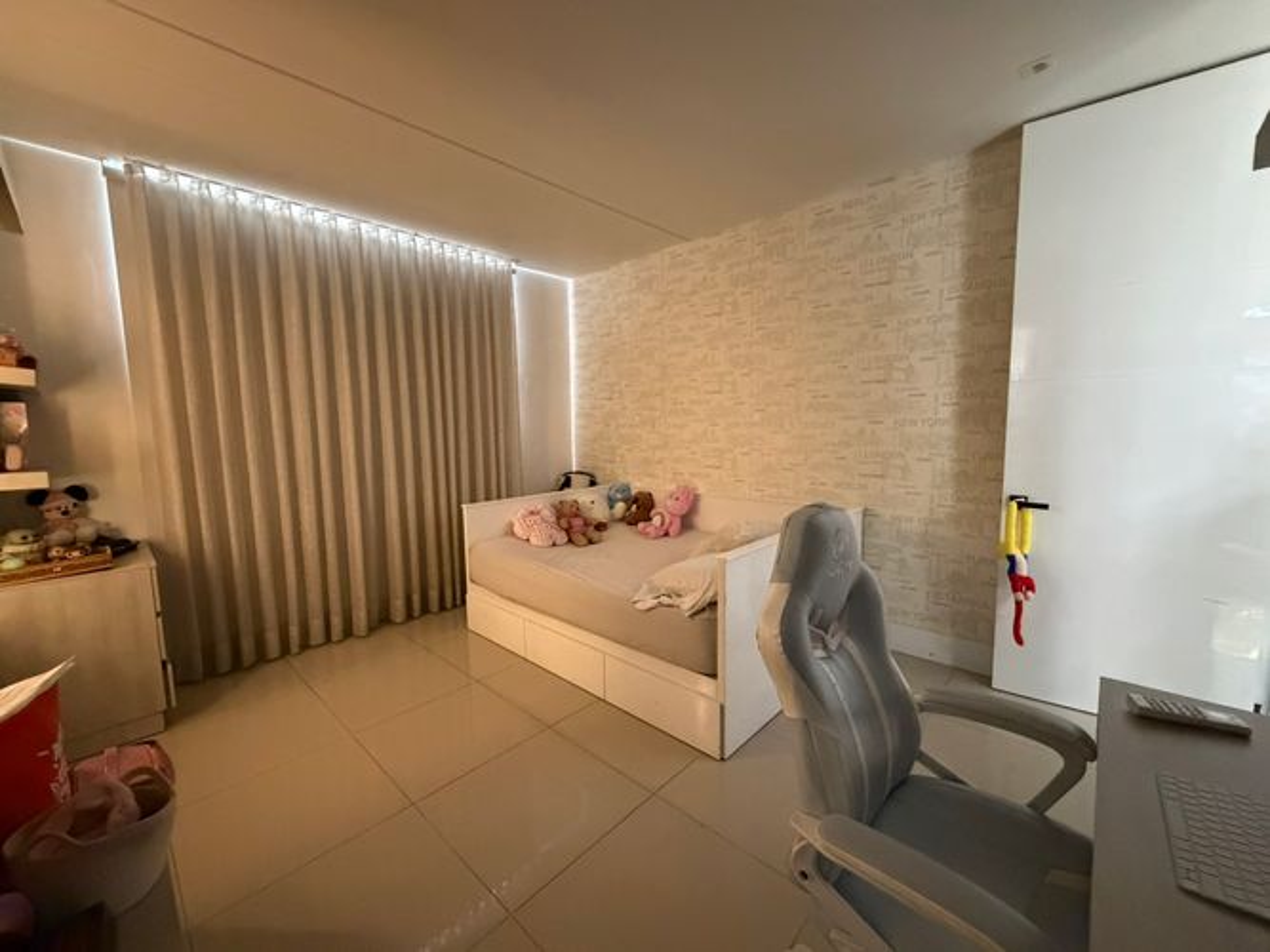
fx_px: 514
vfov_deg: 85.7
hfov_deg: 102.1
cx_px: 635
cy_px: 476
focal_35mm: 14
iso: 1250
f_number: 2.2
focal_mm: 2.22
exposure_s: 1/60
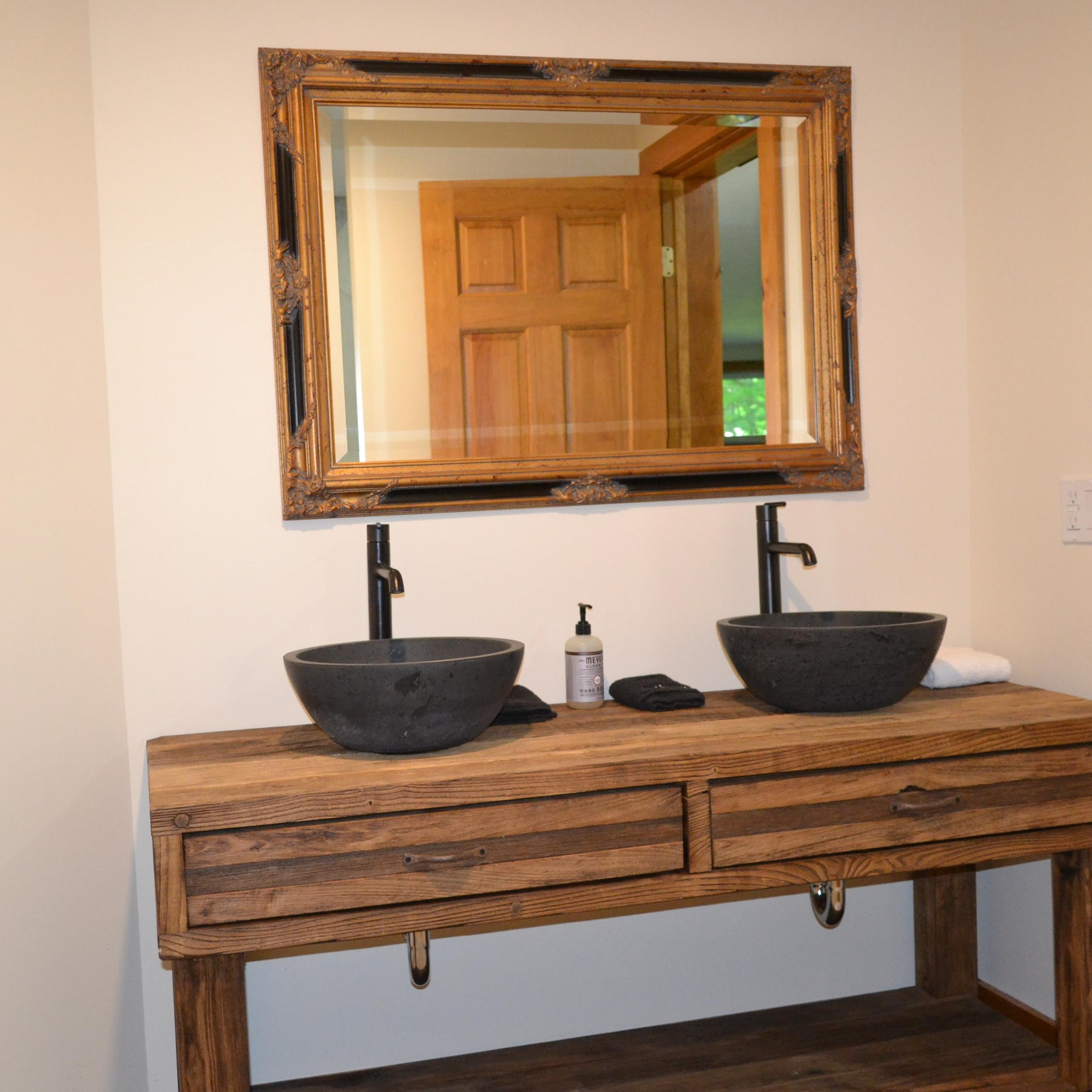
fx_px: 1321
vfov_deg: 44.9
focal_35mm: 37
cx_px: 502
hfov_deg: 44.9
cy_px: 564
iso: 1600
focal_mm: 18
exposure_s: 1/60
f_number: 3.5
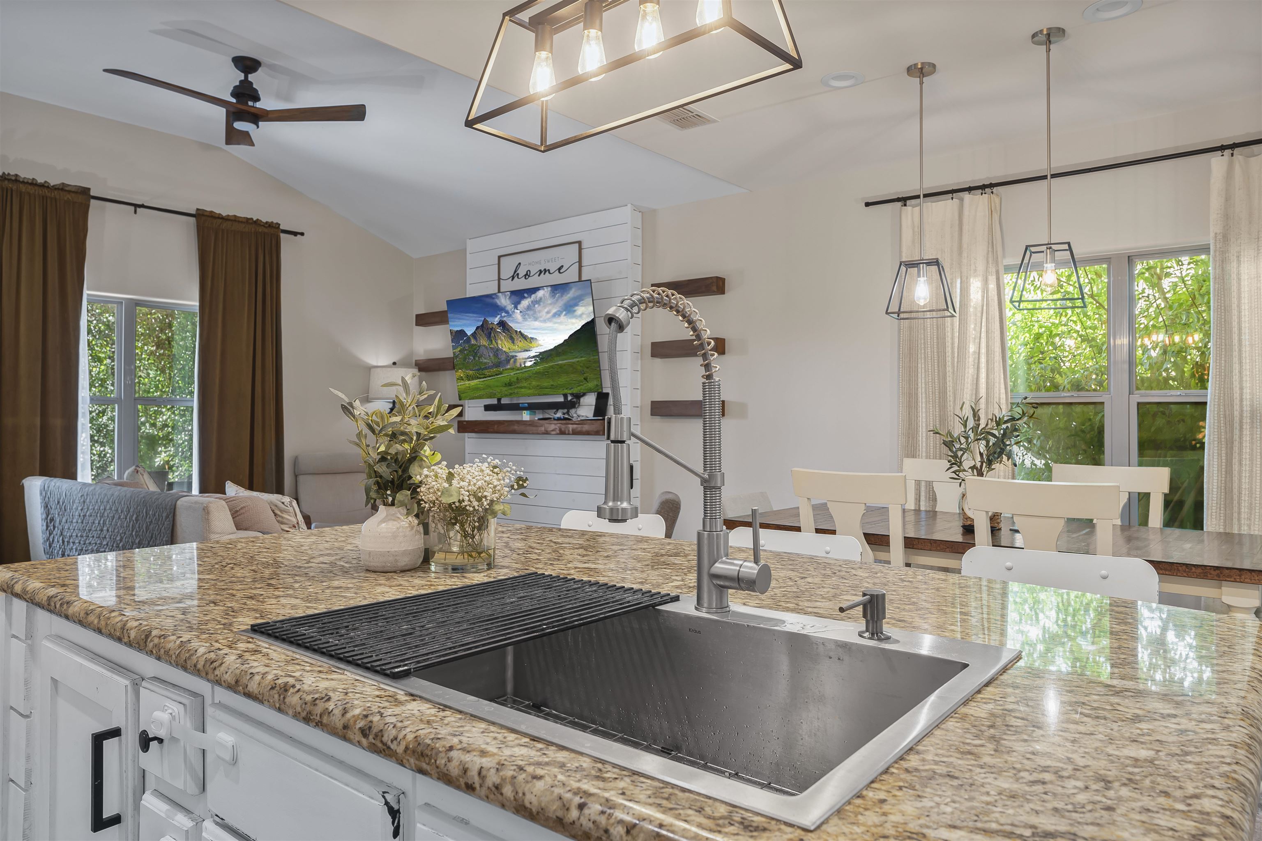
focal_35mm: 24
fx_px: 841
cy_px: 420
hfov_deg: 73.7
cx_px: 631
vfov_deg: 53.1
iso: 200
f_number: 9
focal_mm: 24
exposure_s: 1
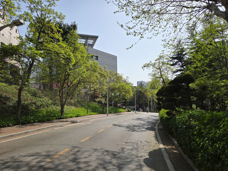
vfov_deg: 58.9
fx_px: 151
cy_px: 86
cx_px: 114
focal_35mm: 23
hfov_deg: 73.9
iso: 80
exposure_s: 1/7891
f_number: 1.8
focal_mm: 5.4
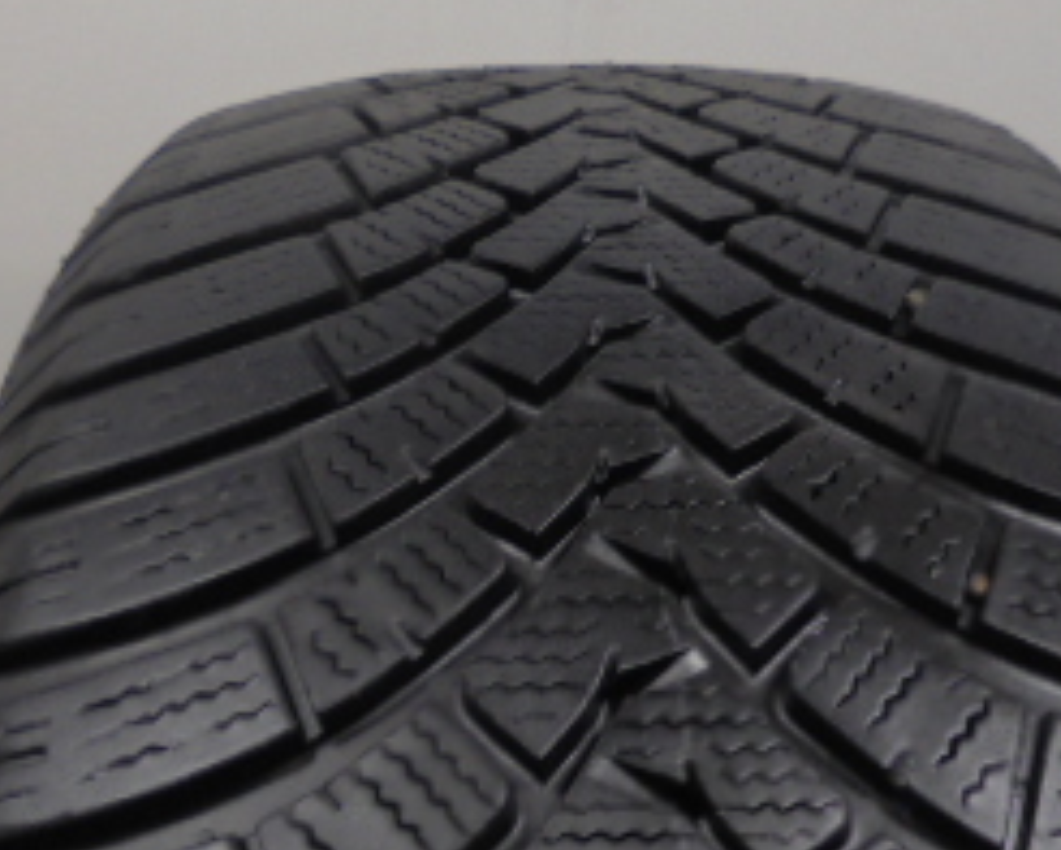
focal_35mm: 66
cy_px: 147
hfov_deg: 28.7
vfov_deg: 22.8
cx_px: 574
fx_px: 2073
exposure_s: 1/30
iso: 100
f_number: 3.5
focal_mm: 4.6
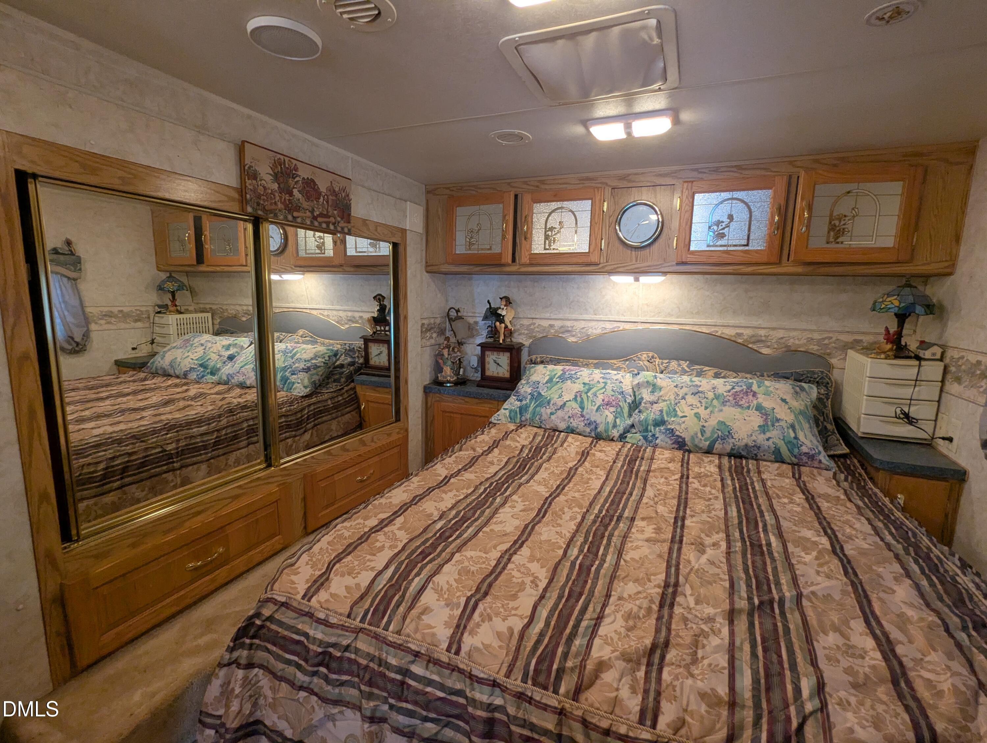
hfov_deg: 94.4
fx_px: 457
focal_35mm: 16
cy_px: 372
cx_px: 494
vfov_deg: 78.2
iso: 232
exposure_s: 1/52.4
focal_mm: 2.35
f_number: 2.2
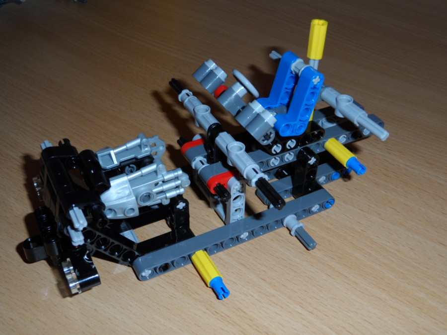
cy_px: 168
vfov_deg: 35.1
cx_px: 224
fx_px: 529
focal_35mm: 41
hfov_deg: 45.8
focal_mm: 6.8
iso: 100
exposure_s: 1/45
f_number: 3.7
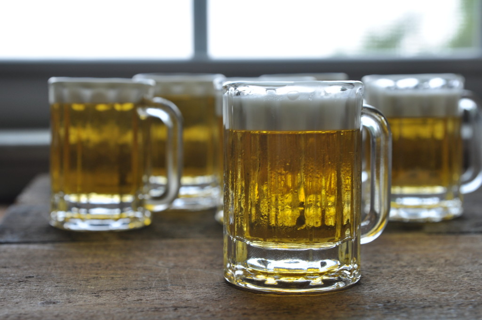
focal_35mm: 48
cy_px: 160
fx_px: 642
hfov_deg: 41.2
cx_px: 241
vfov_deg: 28.0
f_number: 8
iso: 250
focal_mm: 32
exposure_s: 1/60
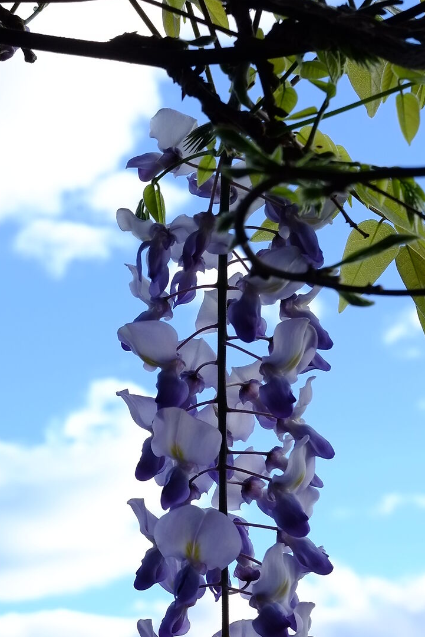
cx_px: -32
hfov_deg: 14.7
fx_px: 1611
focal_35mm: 91
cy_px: 402
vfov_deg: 22.3
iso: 200
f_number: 9
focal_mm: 27
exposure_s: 1/125
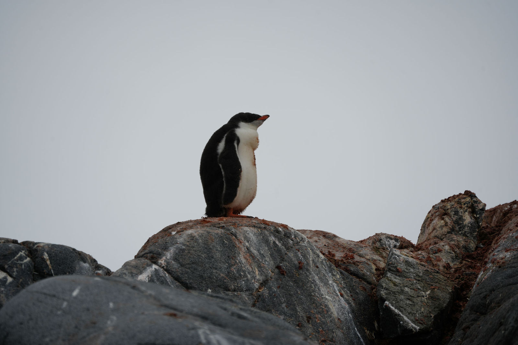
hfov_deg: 5.2
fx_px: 5754
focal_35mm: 400
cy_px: 172
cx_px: 259
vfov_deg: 3.4
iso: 100
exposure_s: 1/640
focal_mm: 400
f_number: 8
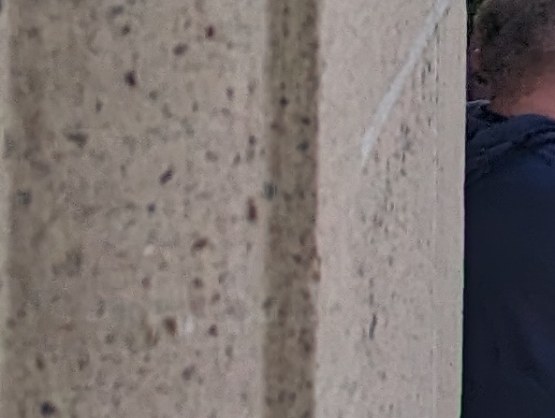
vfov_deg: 8.4
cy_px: -504
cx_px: 1825
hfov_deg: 8.9
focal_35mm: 165
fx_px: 2650
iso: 48
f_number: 1.85
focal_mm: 6.81
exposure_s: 1/5155
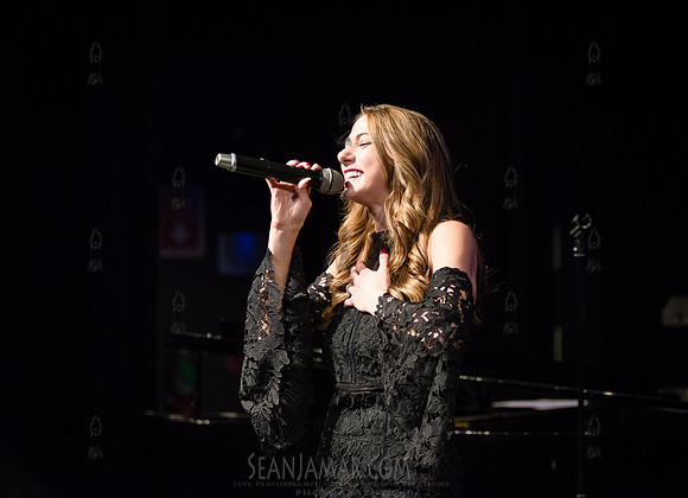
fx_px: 2209
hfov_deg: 17.7
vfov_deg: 12.9
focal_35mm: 113
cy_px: 233
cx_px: 383
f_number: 2.8
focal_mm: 100
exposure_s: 1/500
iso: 3200
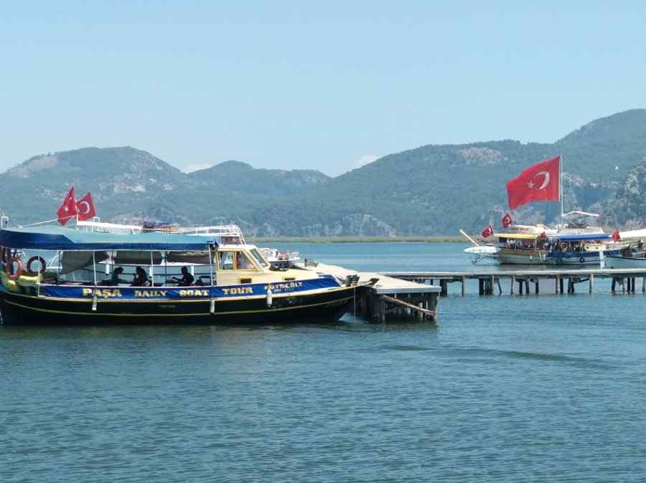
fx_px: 970
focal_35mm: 52
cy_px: 242
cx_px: 323
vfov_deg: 28.0
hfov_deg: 36.8
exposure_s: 1/547
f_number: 2.6
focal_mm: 5.99
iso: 100
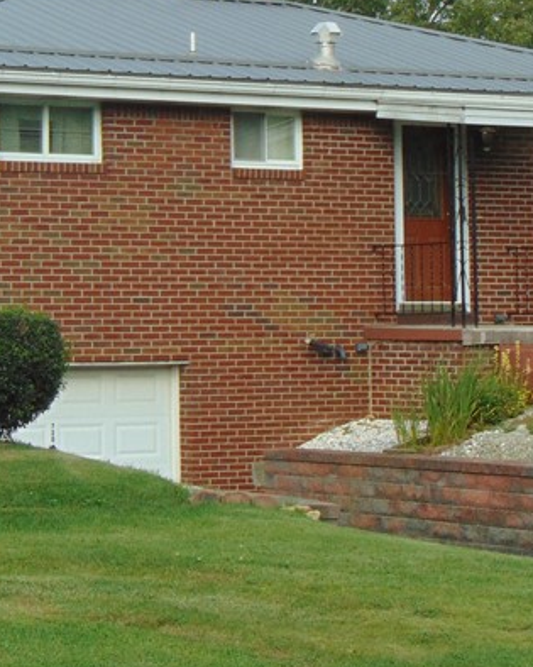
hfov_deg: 12.1
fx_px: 2505
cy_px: 174
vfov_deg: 15.1
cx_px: 63
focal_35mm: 127
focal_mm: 9
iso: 80
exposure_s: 1/800
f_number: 3.5
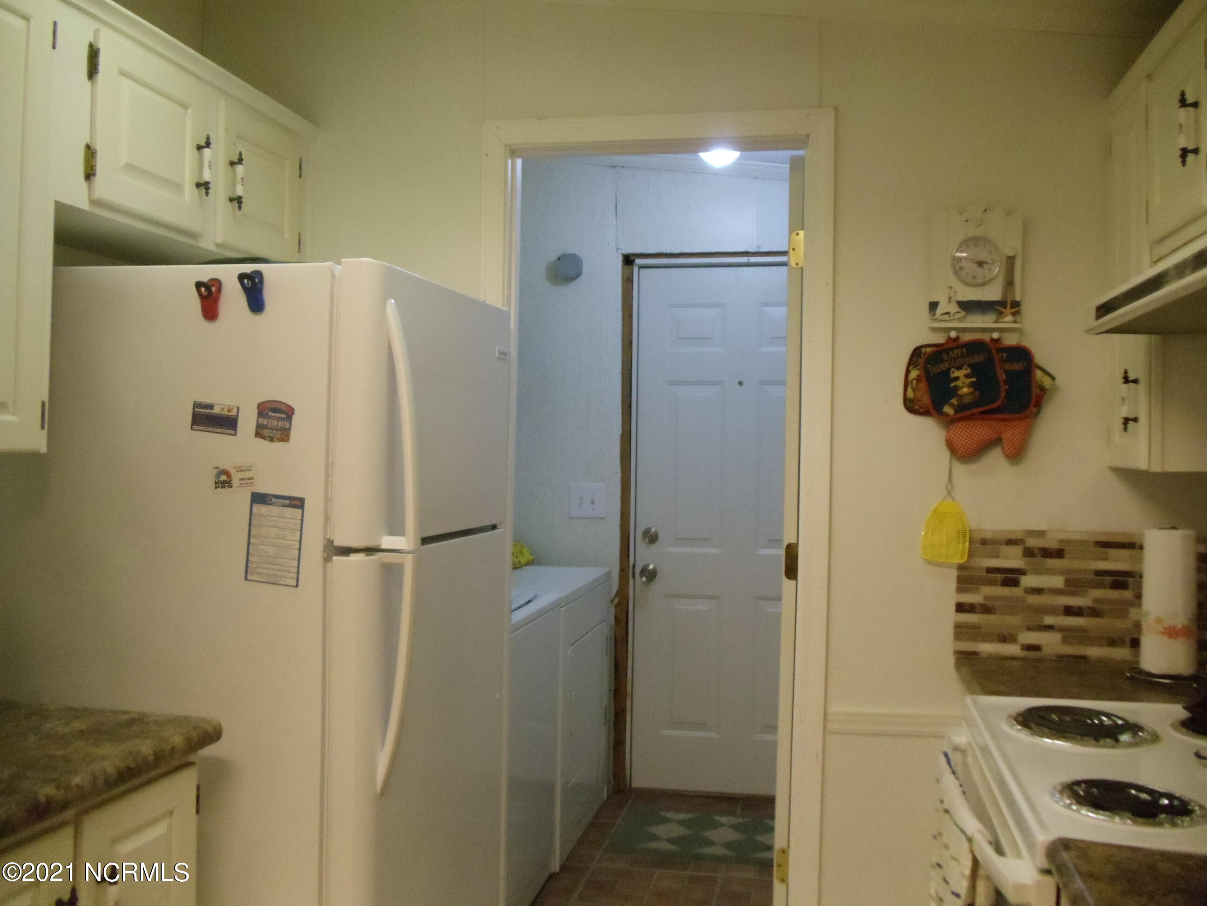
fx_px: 1534
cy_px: 453
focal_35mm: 44
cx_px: 604
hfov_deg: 42.9
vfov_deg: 32.9
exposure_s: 1/60
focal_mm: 6
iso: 800
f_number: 3.5
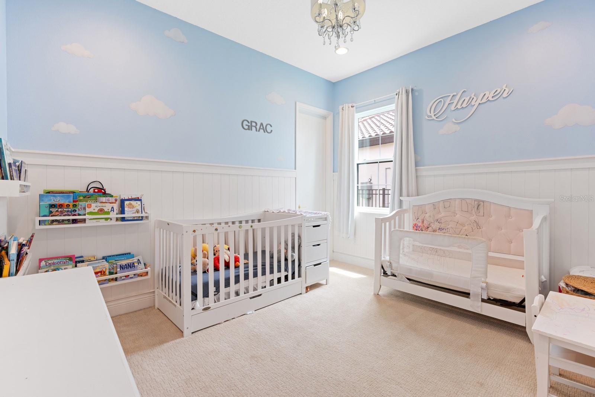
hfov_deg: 96.7
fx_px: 264
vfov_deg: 73.8
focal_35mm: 16
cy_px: 198
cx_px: 298
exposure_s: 1/1.67
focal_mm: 16
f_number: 8
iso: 200
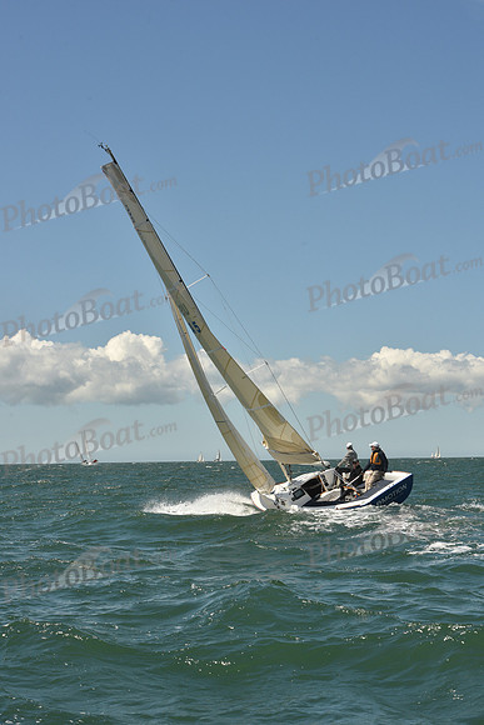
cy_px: 362
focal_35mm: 70
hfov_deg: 19.5
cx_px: 242
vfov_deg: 28.8
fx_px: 1411
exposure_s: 1/800
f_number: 13
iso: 320
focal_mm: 70
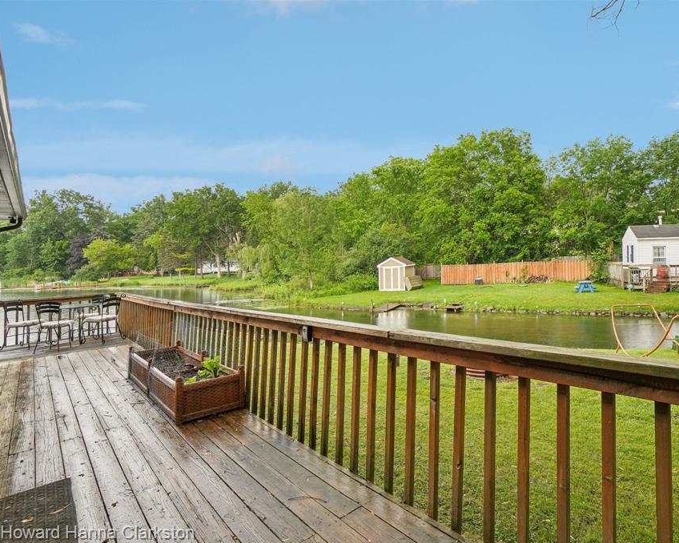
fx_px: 342
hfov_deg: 88.5
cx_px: 407
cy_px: 272
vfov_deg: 77.0
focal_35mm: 17
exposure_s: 1/90
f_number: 8
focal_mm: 10
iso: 100
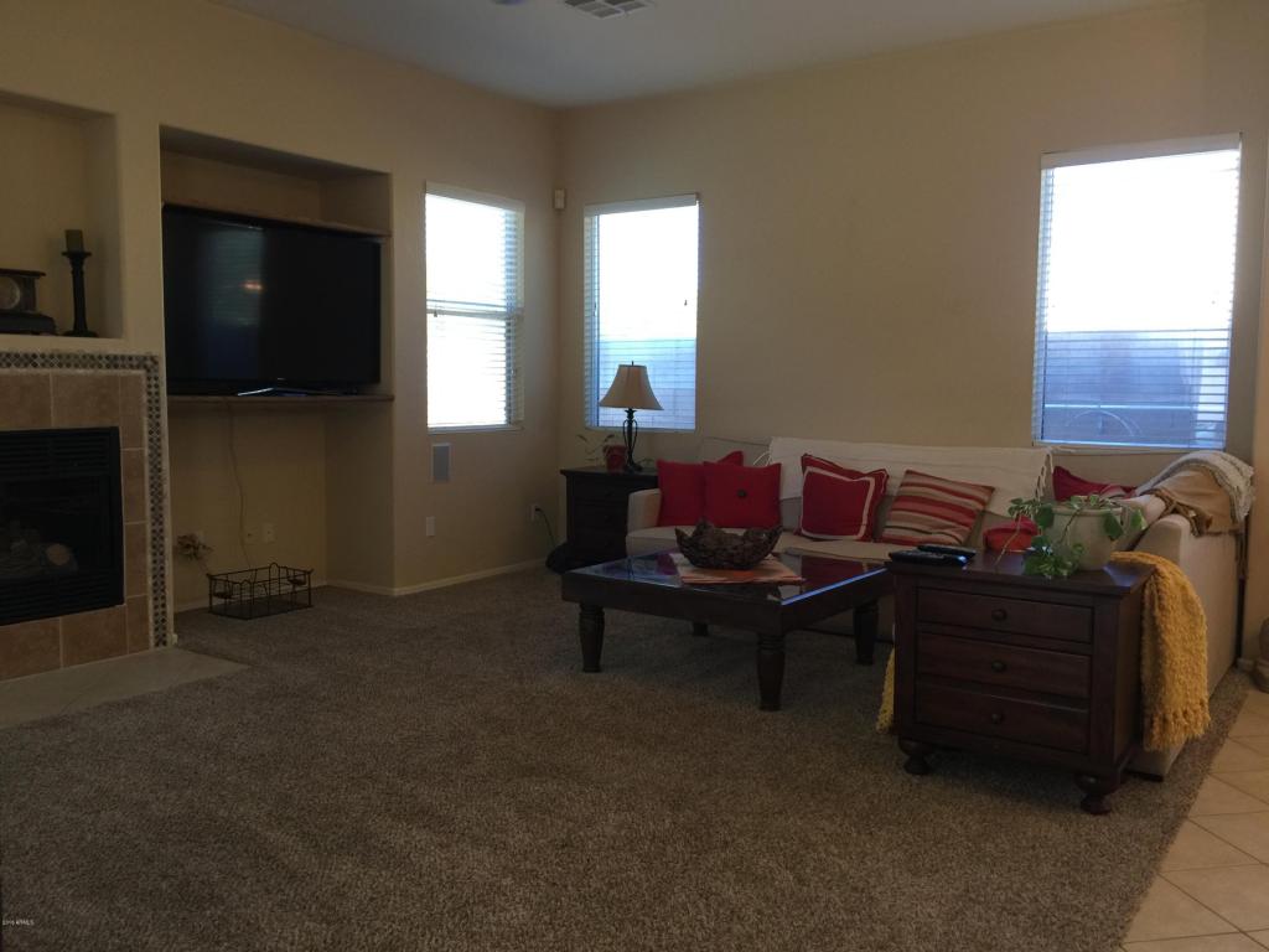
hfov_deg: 61.7
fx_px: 1063
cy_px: 476
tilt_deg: -4.9
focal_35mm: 29
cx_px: 634
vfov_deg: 48.2
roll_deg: -0.7
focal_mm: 4.15
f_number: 2.2
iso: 50
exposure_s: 1/15
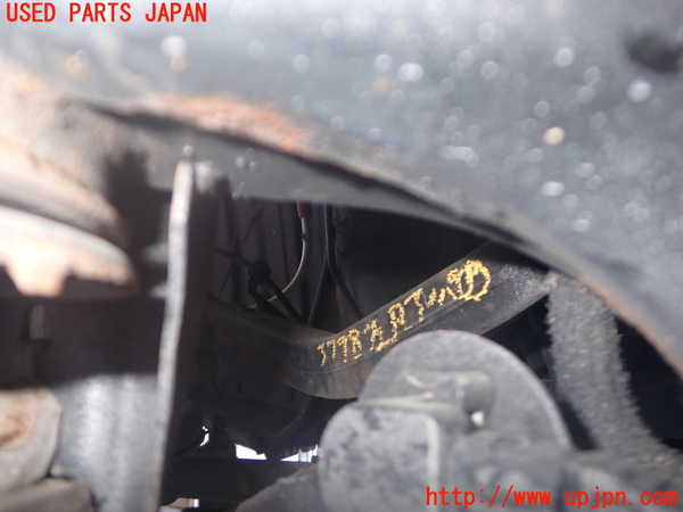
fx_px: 592
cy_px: 256
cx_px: 342
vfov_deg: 46.8
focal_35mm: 30
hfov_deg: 60.0
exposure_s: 1/30
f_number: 2.3
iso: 200
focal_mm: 5.4
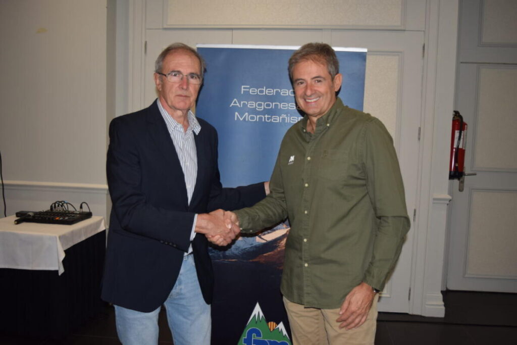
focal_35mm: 36
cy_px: 172
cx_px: 258
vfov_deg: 36.9
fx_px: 517
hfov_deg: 53.1
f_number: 4
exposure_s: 1/200
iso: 400
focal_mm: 24
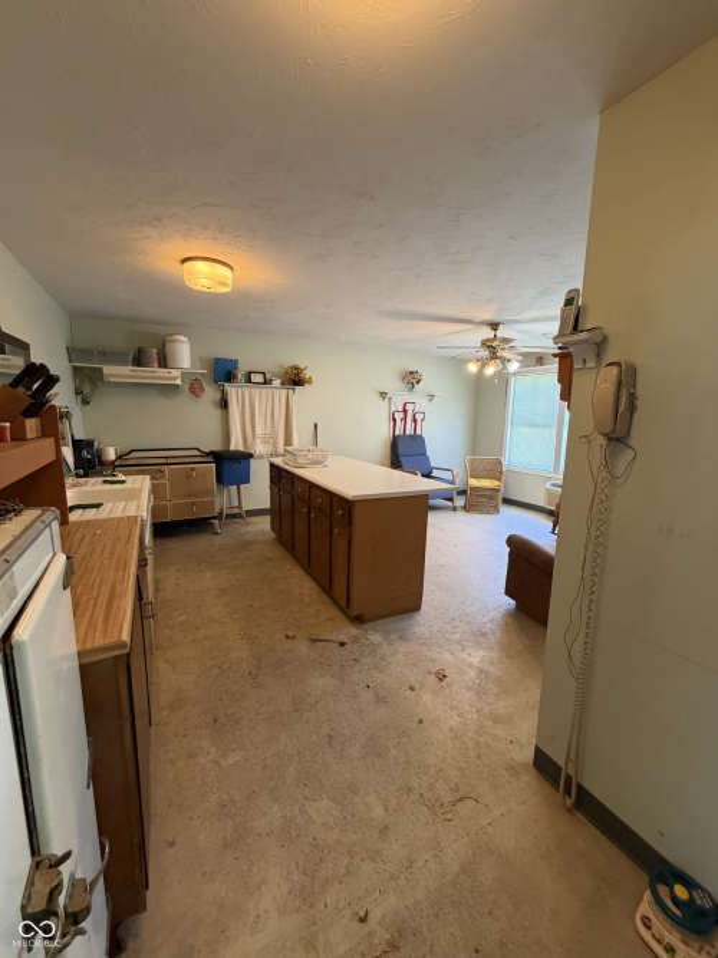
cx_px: 359
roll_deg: -1.7
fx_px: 387
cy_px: 479
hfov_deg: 85.7
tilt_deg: -8.5
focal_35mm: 14
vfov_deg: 102.1
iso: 320
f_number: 2.2
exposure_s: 1/76
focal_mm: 2.22
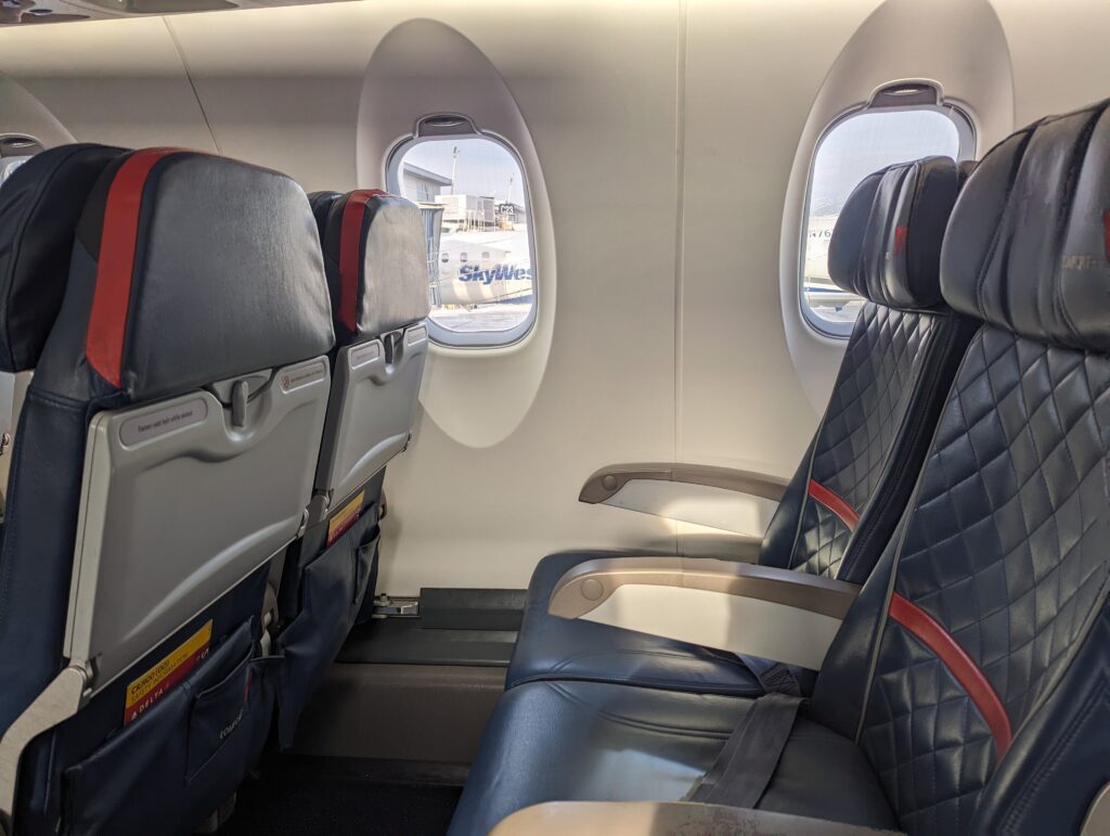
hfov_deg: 71.5
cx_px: 555
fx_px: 771
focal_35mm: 24
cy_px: 418
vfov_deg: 56.9
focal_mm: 6.81
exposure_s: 1/566
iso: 37
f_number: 1.85
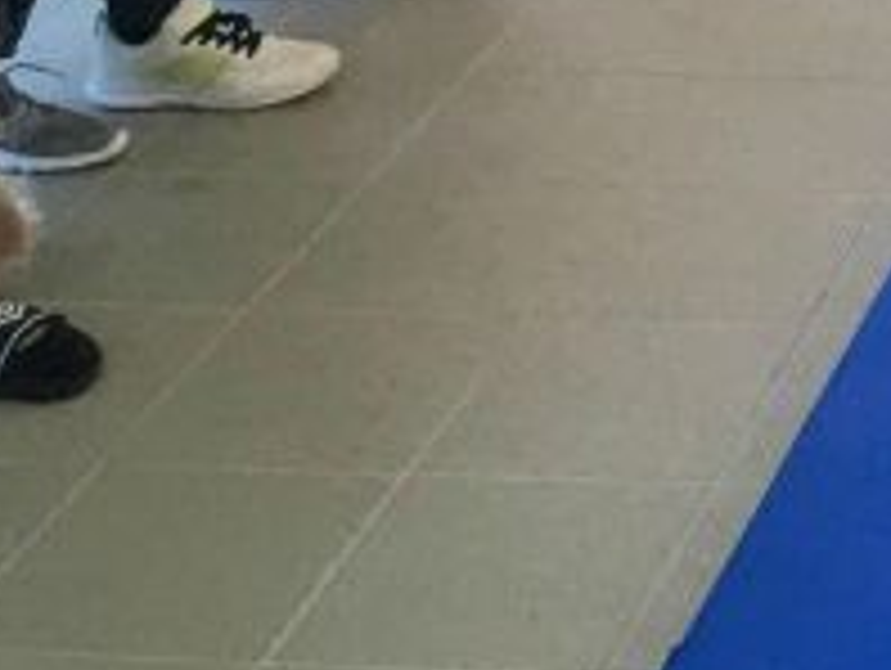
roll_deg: +0.9
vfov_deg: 12.3
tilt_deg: -19.0
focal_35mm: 117
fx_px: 3015
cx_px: 1476
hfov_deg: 15.1
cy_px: -189
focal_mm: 4.15
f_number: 2.2
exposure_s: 1/33
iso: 100
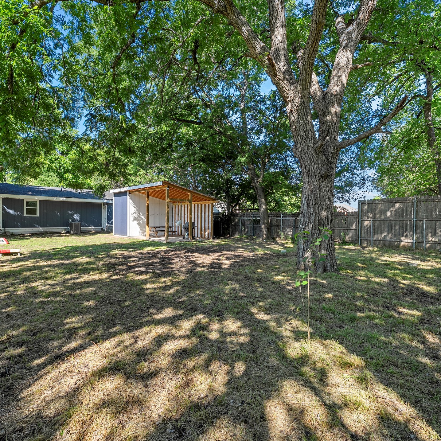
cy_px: 220
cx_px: 233
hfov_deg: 80.6
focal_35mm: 18
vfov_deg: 80.7
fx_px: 259
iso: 160
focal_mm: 14
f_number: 8
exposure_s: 1/50
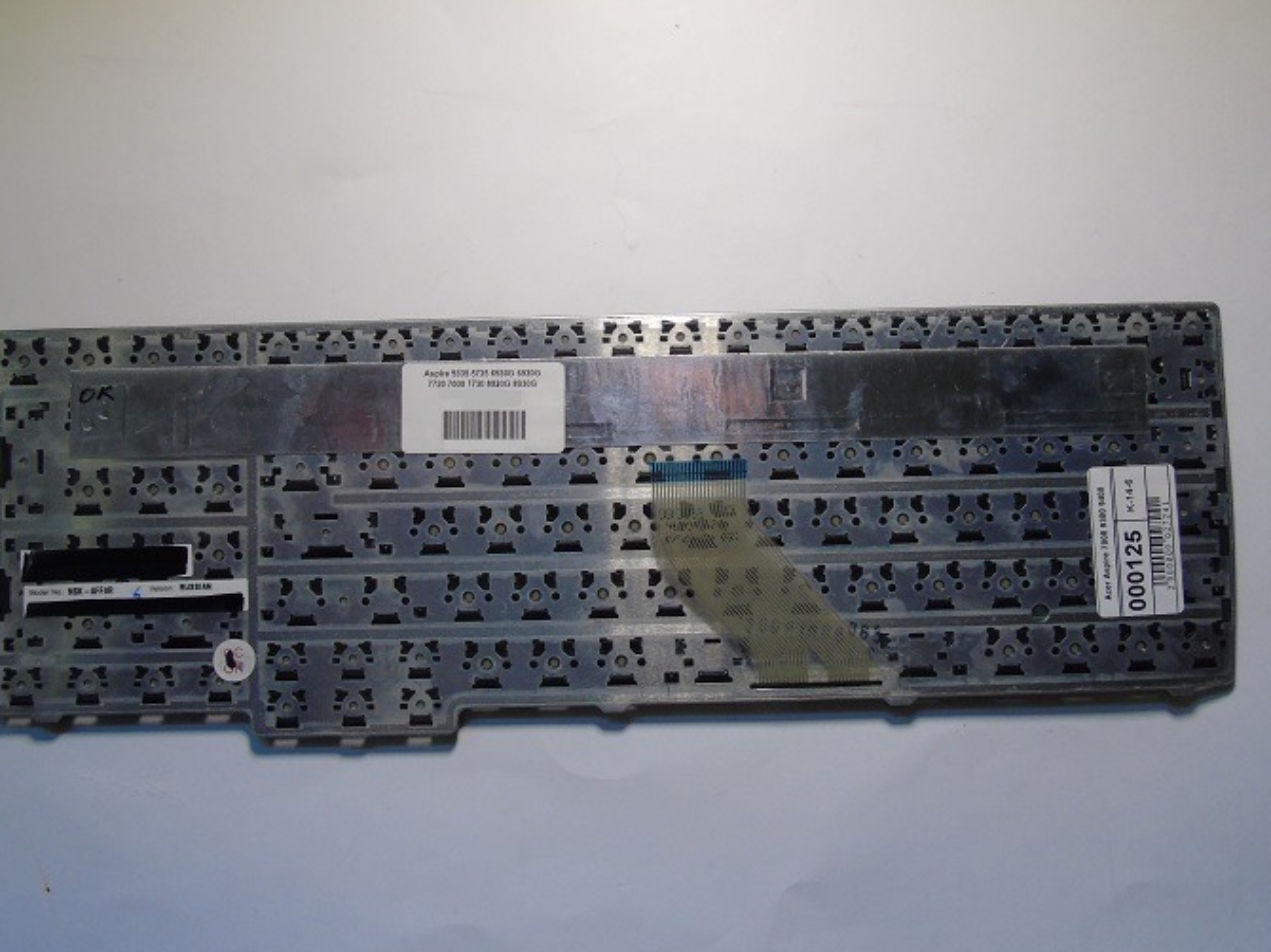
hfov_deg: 63.4
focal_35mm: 28
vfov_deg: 49.7
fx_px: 1028
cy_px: 436
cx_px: 617
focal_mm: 4.4
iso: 200
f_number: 5.4
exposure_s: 1/20
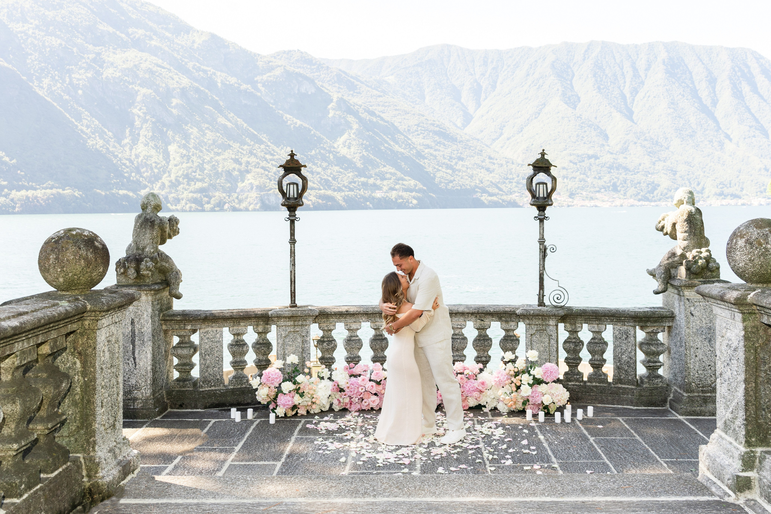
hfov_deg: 54.4
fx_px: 750
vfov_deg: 37.9
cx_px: 386
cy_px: 257
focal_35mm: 35
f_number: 6.3
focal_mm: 35
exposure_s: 1/250
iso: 250
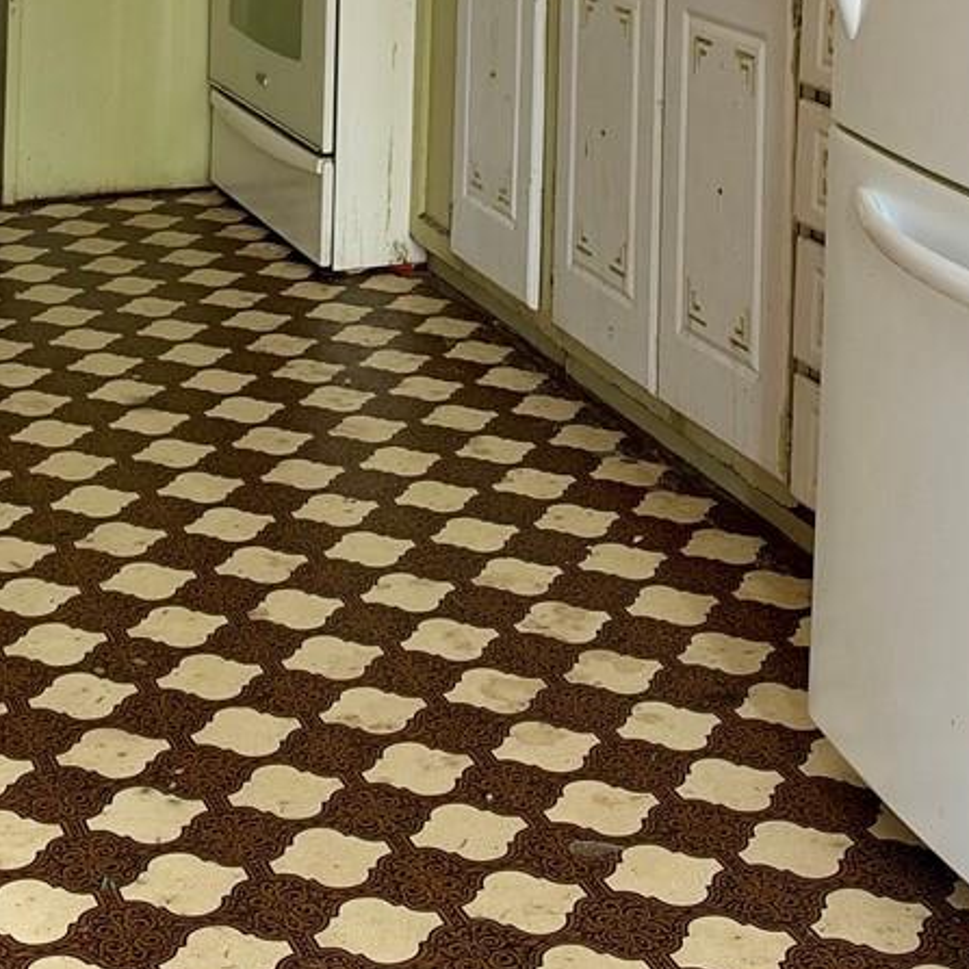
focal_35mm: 76
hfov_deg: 22.8
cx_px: 516
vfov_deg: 20.8
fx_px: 2407
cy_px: -273
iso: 320
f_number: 1.8
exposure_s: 1/121
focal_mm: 6.93
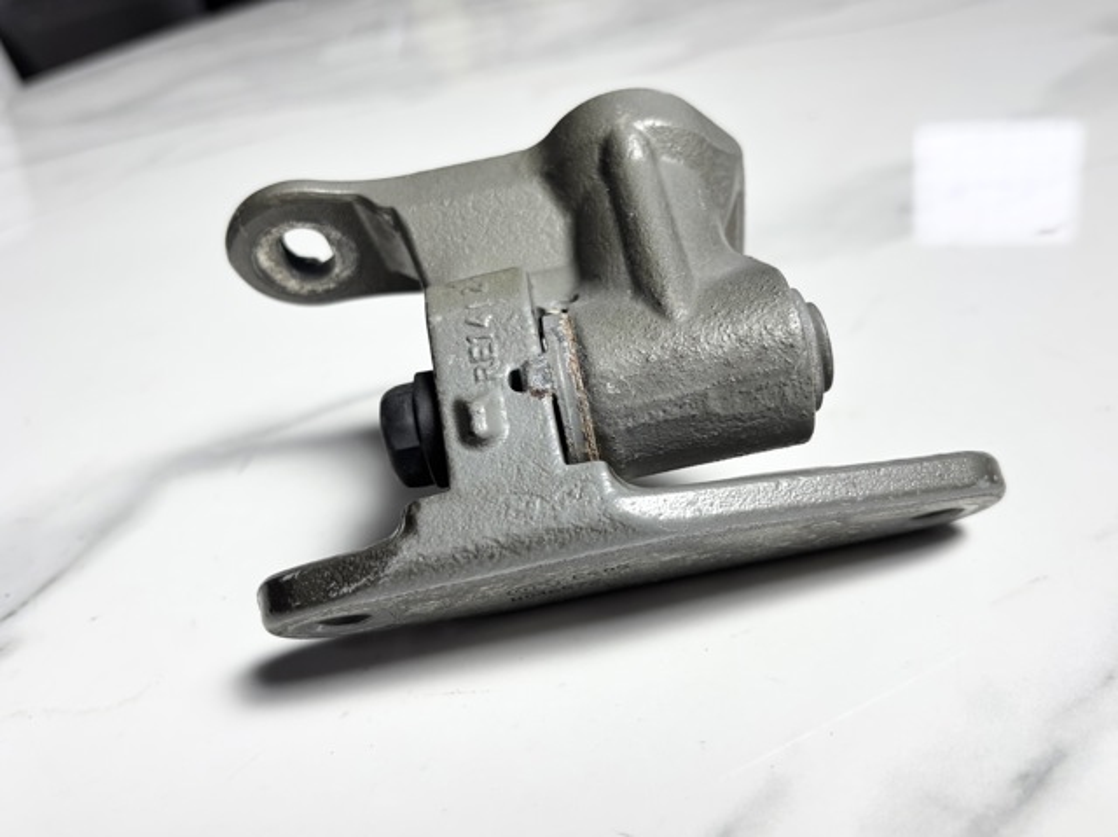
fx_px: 839
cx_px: 559
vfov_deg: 53.0
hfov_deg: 67.3
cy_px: 418
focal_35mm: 26
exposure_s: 1/100
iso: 100
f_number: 1.6
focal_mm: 5.96
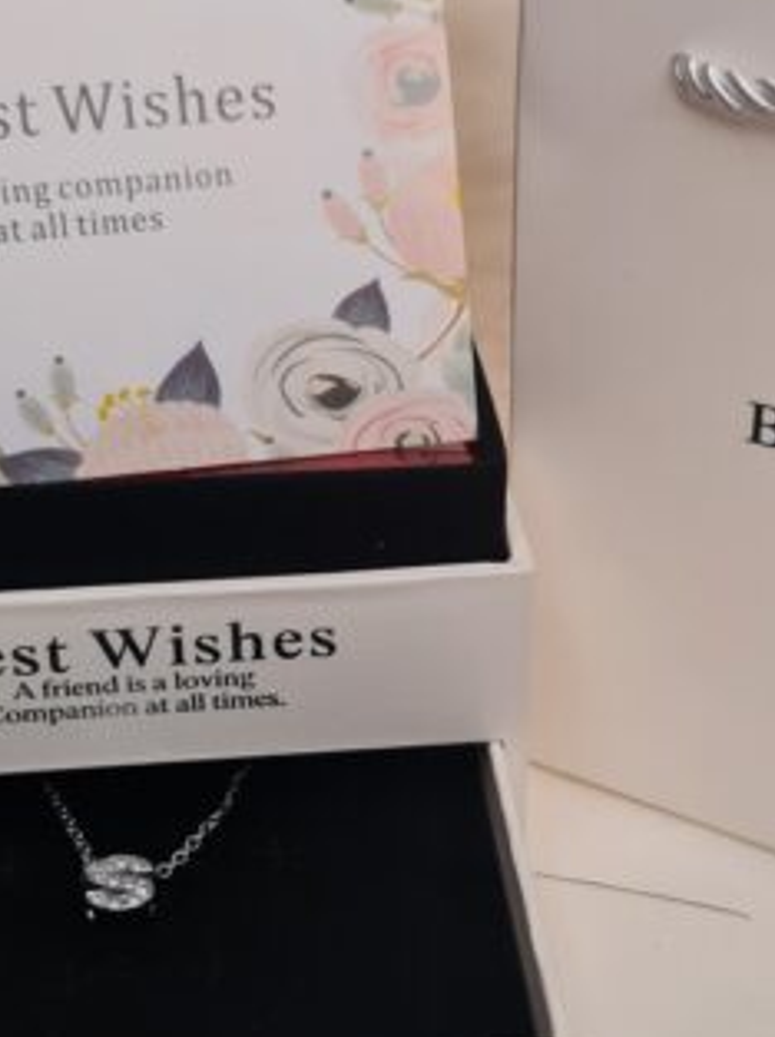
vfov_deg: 30.3
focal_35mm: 64
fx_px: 1914
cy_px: 553
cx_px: 450
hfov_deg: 22.9
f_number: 1.8
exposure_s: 1/100
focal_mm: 7
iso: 50
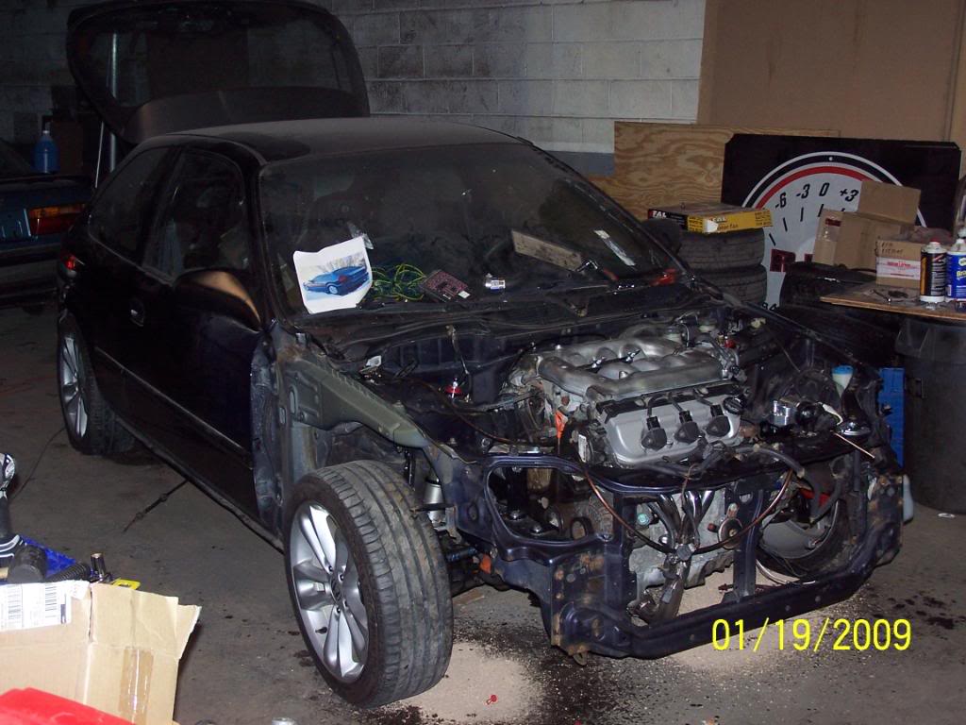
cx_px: 483
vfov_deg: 28.6
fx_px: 1423
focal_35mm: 51
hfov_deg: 37.5
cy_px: 362
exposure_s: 1/60
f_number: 3.2
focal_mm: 8.5
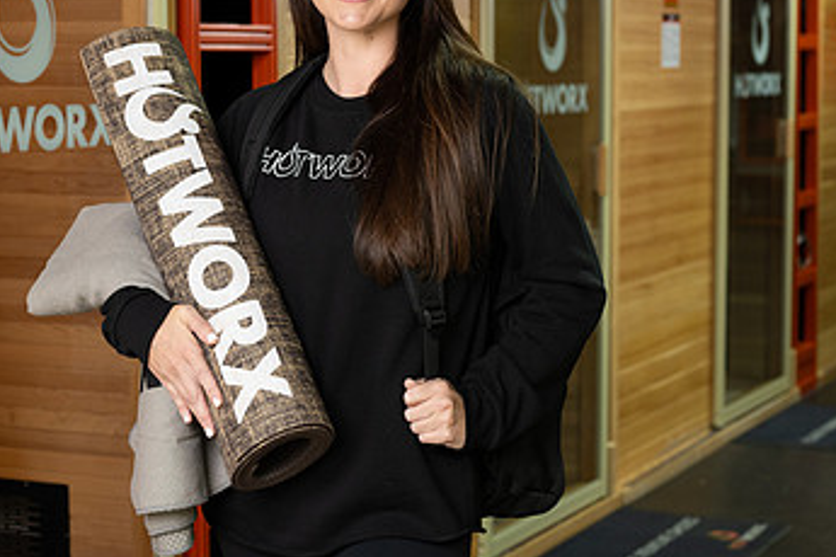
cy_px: 258
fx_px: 1951
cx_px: 407
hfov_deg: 24.2
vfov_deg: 16.3
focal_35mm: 84
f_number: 4
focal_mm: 50
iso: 400
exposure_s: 1/160
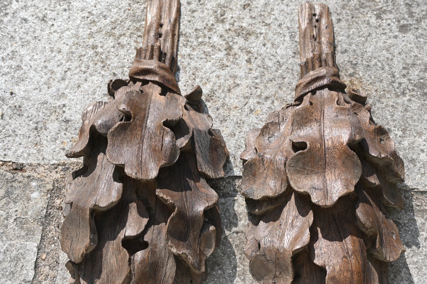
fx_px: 587
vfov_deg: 27.3
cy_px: 142
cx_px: 214
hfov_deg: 40.0
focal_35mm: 50
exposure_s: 1/400
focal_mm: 33
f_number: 7.1
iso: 100
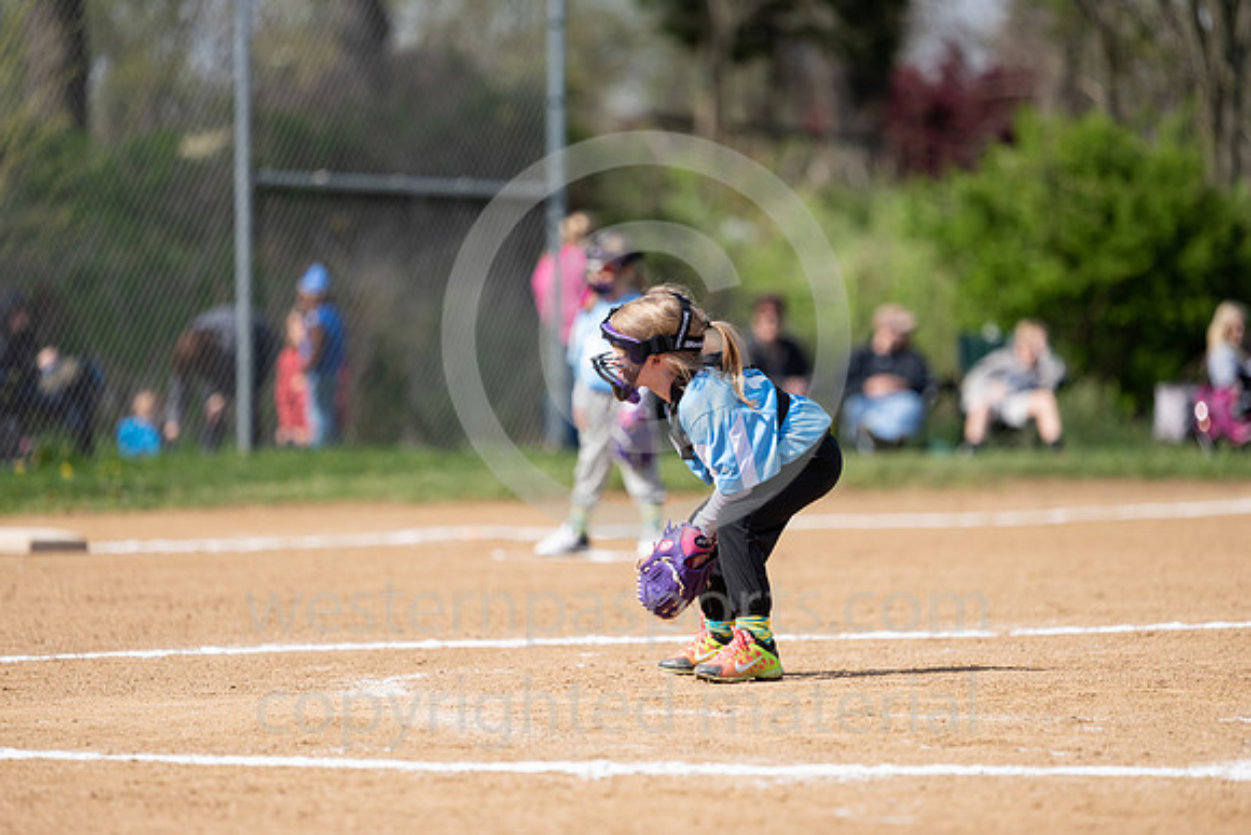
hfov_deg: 10.3
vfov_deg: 6.9
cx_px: 626
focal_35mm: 200
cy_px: 418
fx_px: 6951
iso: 200
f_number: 3.2
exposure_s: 1/2500
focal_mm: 200
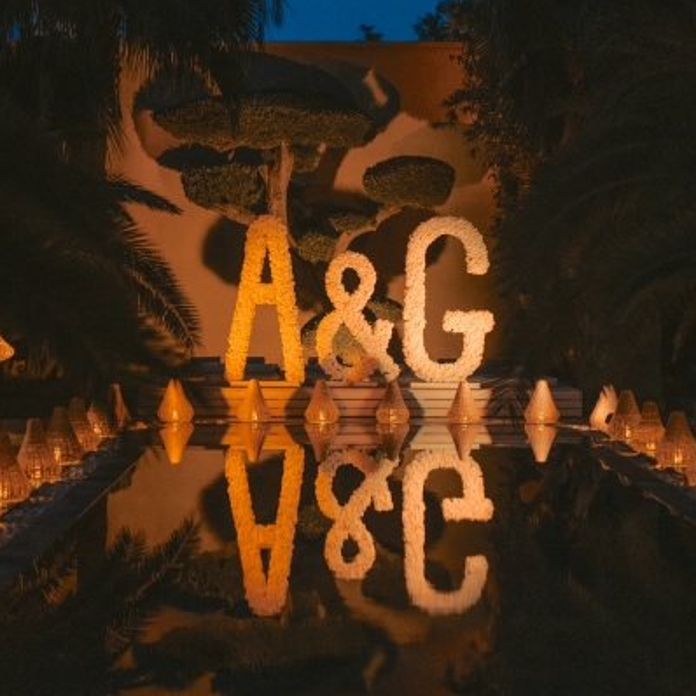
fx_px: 2479
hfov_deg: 16.0
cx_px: 348
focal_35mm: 109
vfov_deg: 16.0
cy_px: 297
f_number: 1.8
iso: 3200
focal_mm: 85
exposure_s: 1/250
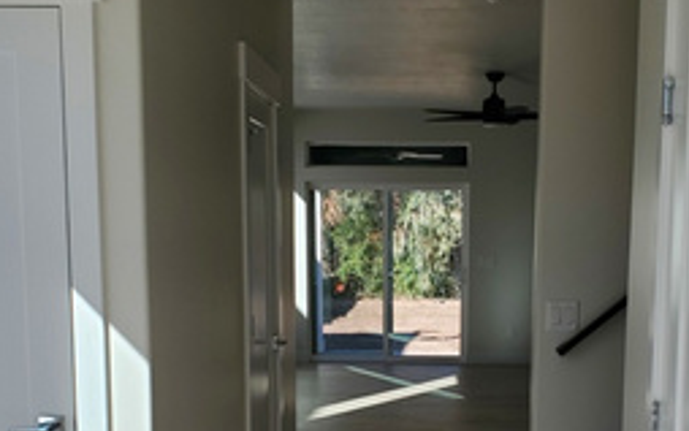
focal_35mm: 52
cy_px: 355
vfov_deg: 24.4
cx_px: 407
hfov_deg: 38.7
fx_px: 977
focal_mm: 4.3
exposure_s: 1/579
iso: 50
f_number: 2.4
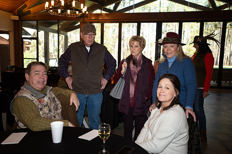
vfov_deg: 41.1
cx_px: 116
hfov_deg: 58.7
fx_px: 206
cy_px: 77
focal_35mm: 32
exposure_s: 1/200
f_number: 2.8
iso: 400
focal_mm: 32
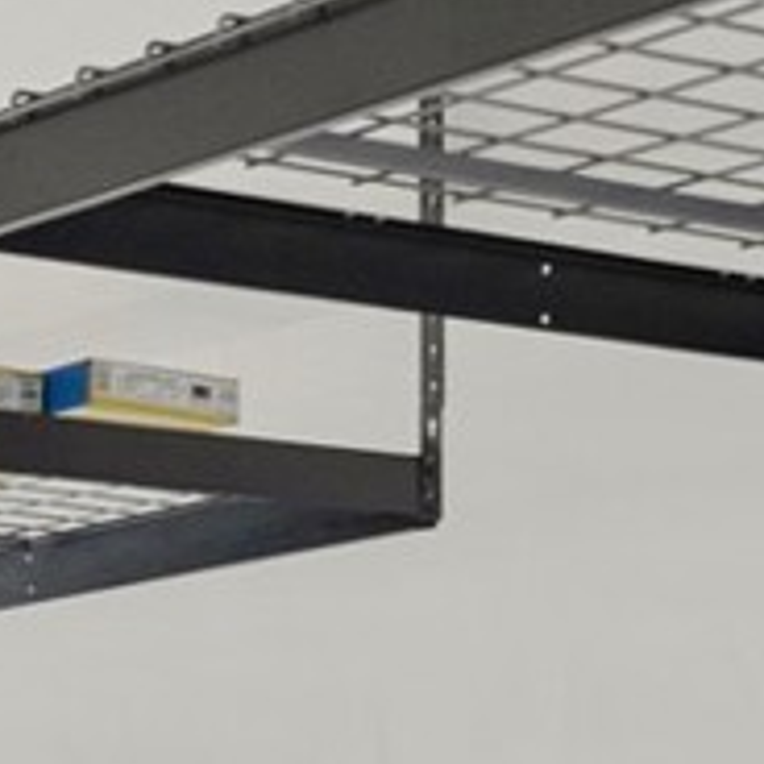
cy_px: 1252
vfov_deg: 12.0
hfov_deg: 11.5
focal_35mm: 137
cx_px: -760
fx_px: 3421
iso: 500
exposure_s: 1/8
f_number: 8
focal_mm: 29
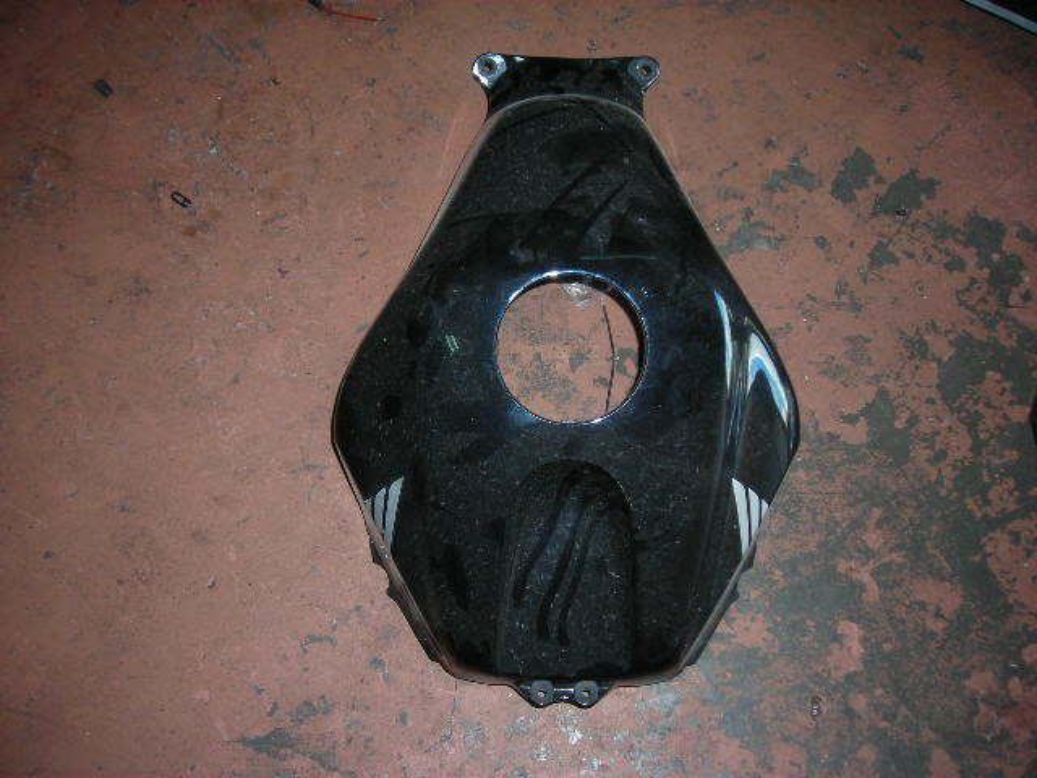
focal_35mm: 38
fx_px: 1138
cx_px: 518
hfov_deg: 49.0
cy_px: 389
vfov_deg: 37.7
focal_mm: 6.3
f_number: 3.2
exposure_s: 1/60.1
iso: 82
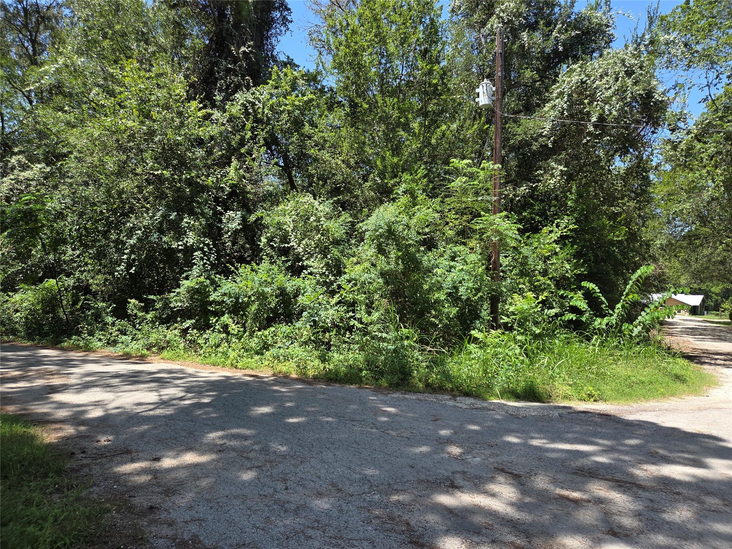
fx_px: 486
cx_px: 366
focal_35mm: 23
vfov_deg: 58.9
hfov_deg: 73.9
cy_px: 274
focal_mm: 5.4
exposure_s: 1/1889
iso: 80
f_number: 1.8
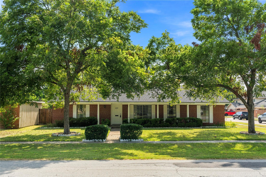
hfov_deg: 52.0
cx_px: 133
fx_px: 273
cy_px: 88
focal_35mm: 37
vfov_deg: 36.0
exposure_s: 1/60
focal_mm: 24.6
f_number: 8
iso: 100
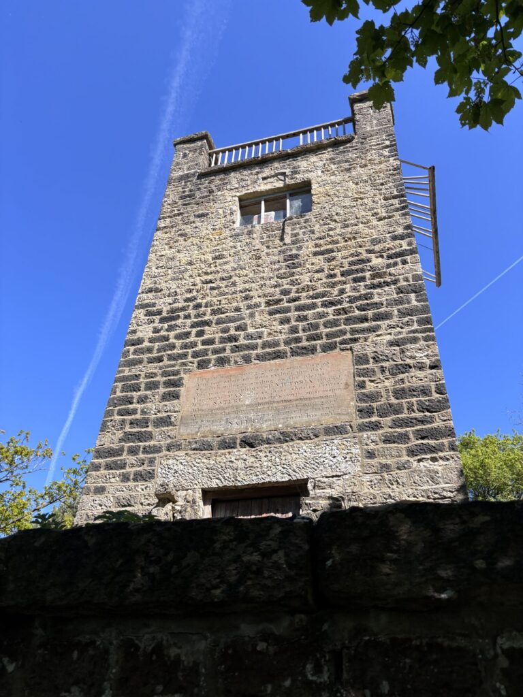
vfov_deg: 67.3
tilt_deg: +39.0
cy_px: 348
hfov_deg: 53.1
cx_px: 262
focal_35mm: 26
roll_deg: -4.3
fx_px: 524
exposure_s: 1/1721
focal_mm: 5.96
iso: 50
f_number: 1.6
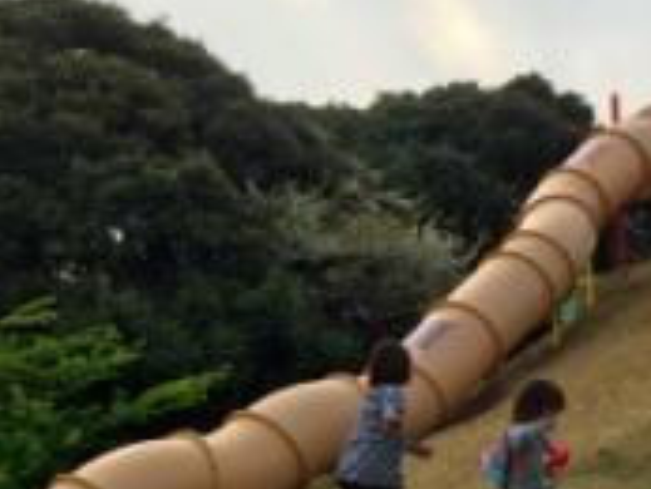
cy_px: 350
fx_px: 1411
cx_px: 237
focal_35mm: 75
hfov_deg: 25.9
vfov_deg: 19.6
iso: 25
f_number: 2.2
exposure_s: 1/1183
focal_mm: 4.15
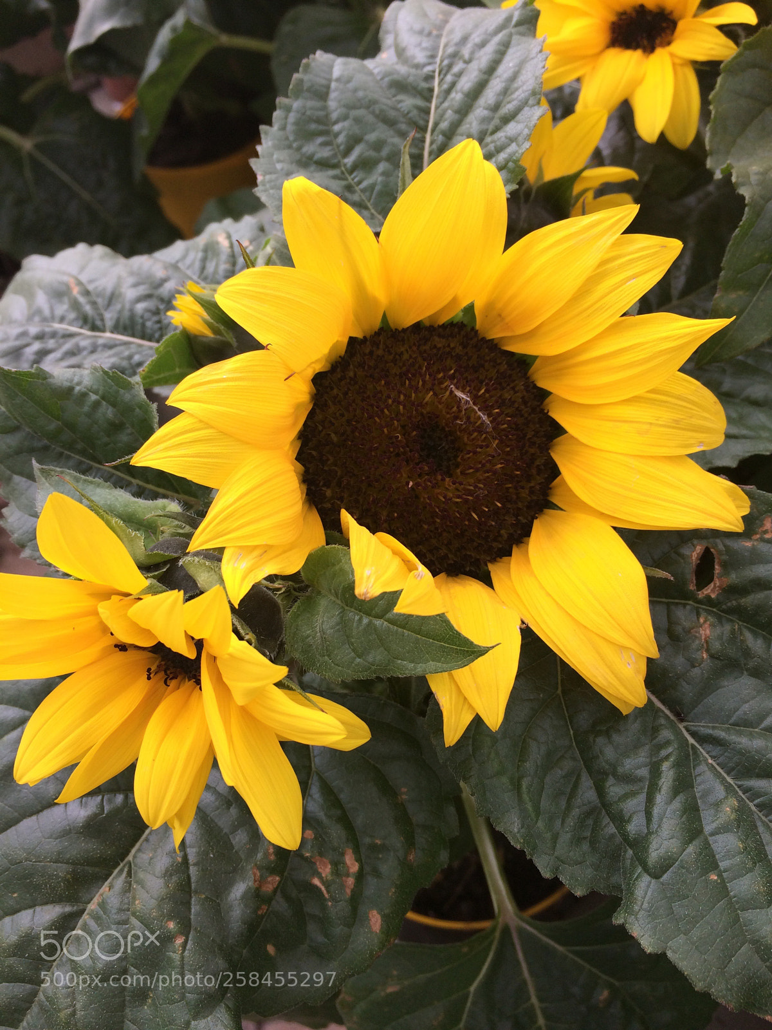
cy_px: 515
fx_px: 862
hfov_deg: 48.2
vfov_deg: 61.7
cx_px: 386
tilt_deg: -55.7
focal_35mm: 29
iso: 32
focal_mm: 4.15
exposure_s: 1/410
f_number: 2.2
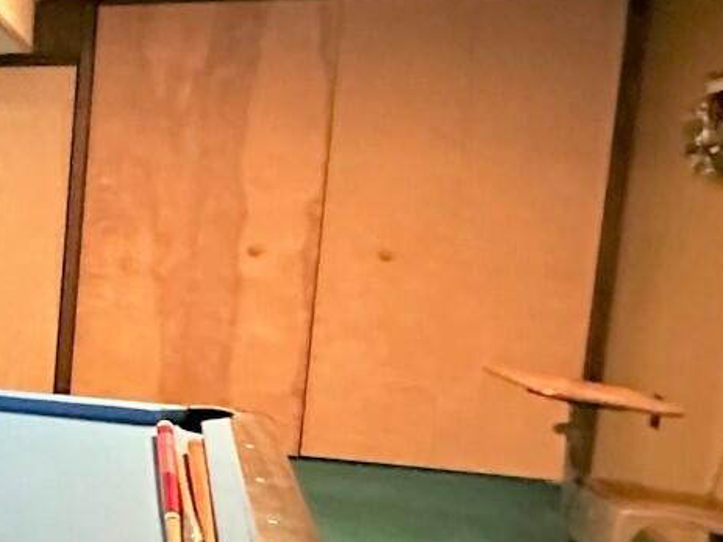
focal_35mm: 61
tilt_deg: -9.3
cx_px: -545
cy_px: 308
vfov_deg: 24.0
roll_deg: -0.7
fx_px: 1274
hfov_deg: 21.7
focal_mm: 2.22
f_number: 2.2
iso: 1250
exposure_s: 1/40
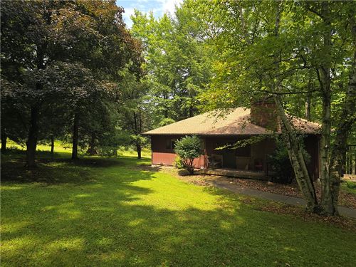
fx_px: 237
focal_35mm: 23
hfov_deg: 73.9
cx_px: 178
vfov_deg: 58.9
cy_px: 134
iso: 12
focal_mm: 6.3
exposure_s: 1/217
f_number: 1.7
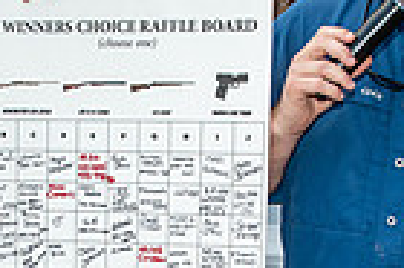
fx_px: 1255
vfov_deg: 12.0
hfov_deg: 18.2
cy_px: 317
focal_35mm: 112
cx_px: 136
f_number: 5.6
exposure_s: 1/250
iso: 160
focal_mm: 27
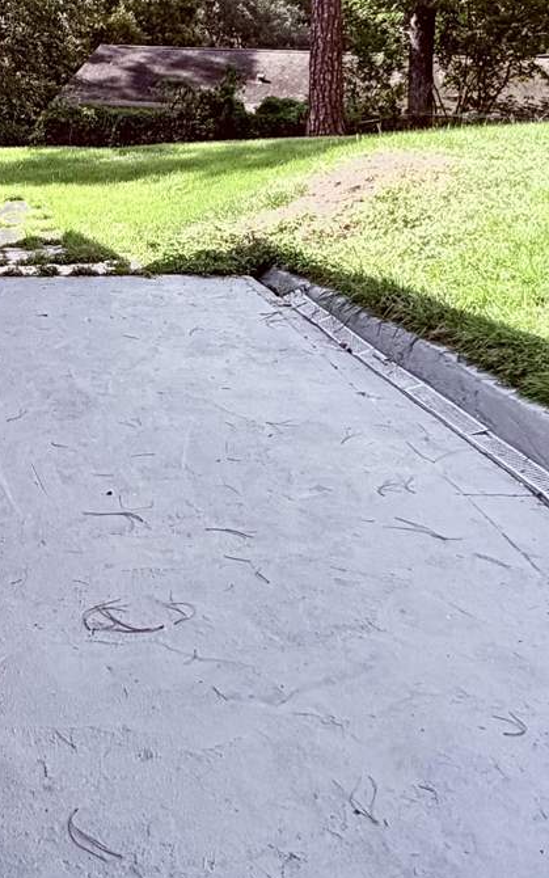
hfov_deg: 25.3
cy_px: 286
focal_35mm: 51
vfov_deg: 39.1
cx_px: 194
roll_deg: -0.6
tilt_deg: -12.0
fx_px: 1220
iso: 40
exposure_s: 1/596
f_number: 2.2
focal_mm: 2.22
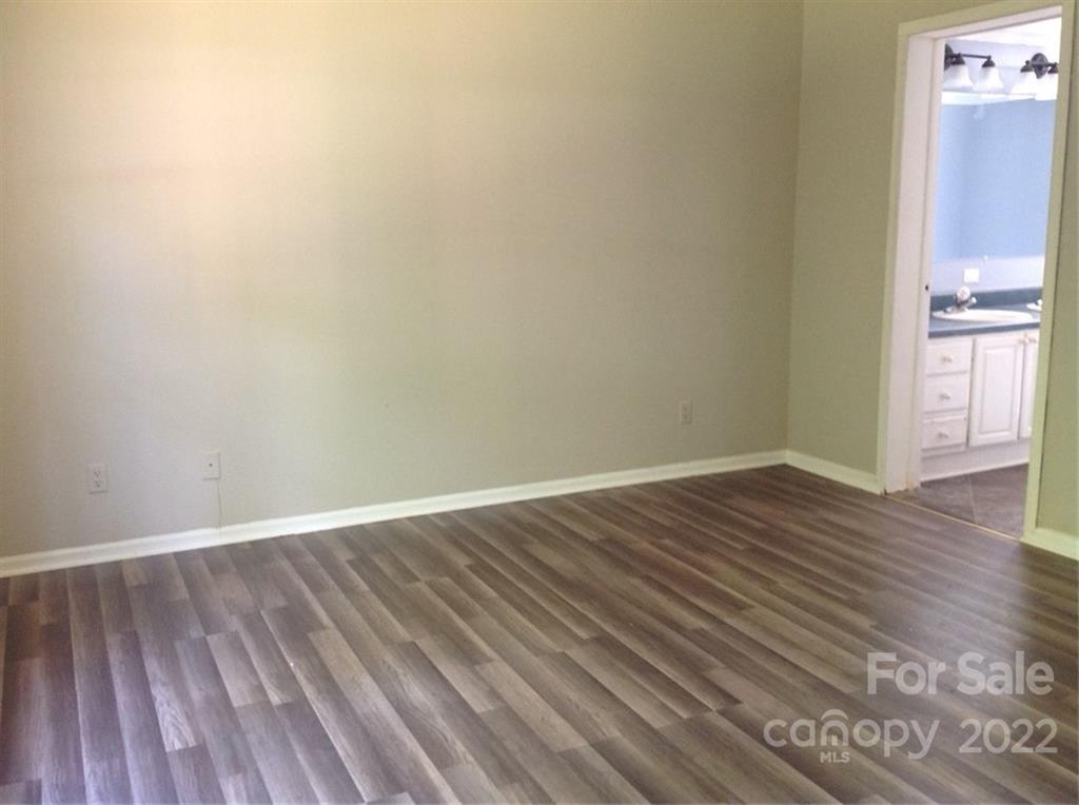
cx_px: 540
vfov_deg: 40.6
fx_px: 1089
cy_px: 402
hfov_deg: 52.7
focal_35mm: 35
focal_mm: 4.28
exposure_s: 1/15
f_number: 2.4
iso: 125
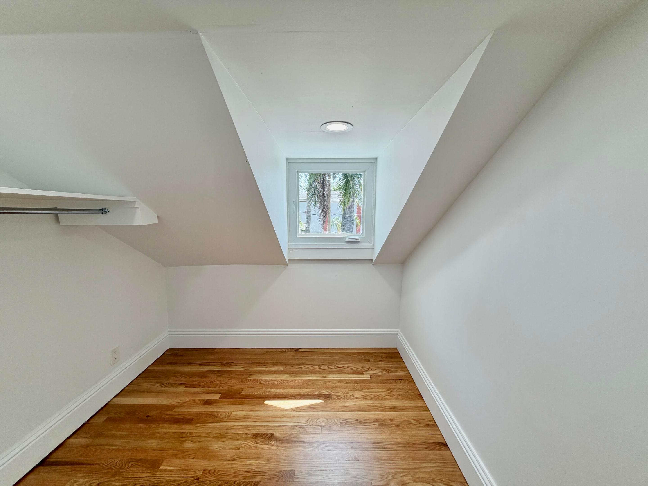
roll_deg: -0.1
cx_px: 324
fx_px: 262
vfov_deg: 85.7
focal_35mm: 14
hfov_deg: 102.1
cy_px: 243
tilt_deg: -6.9
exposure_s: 1/120
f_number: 2.2
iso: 40
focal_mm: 2.22
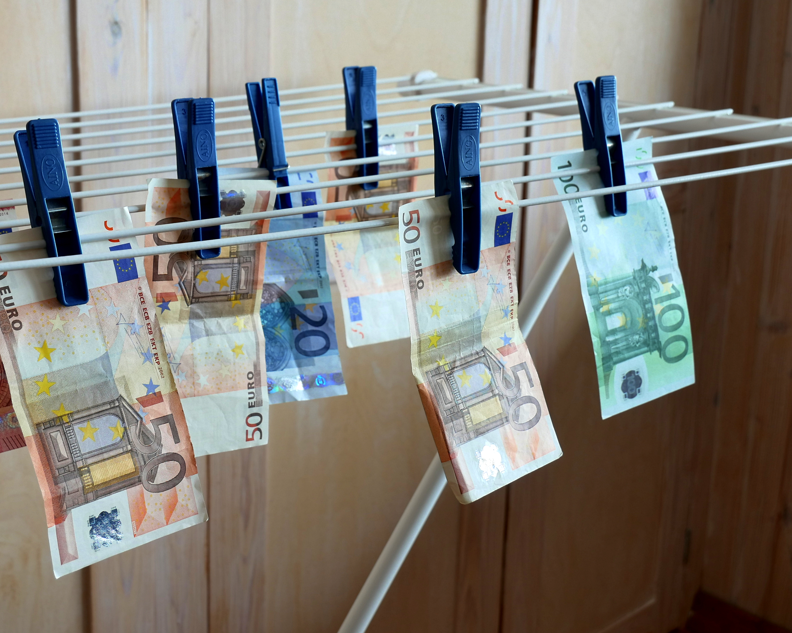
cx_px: 306
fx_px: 1313
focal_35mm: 56
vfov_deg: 27.1
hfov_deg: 33.4
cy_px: 253
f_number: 6.3
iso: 320
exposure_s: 1/6
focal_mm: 22
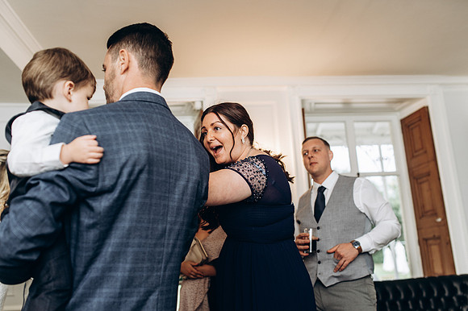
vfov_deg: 37.8
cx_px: 234
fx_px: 455
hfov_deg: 54.5
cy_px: 156
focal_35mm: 35
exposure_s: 1/100
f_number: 2.8
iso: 320
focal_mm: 35
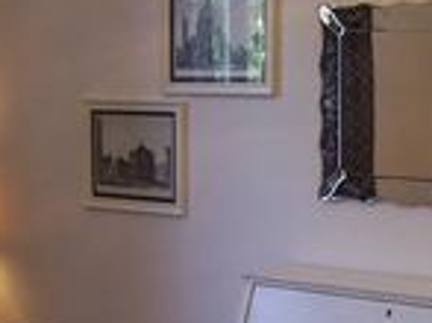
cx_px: 429
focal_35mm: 90
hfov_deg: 21.1
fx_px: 1122
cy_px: 320
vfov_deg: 16.1
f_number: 3
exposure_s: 1/30
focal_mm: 6
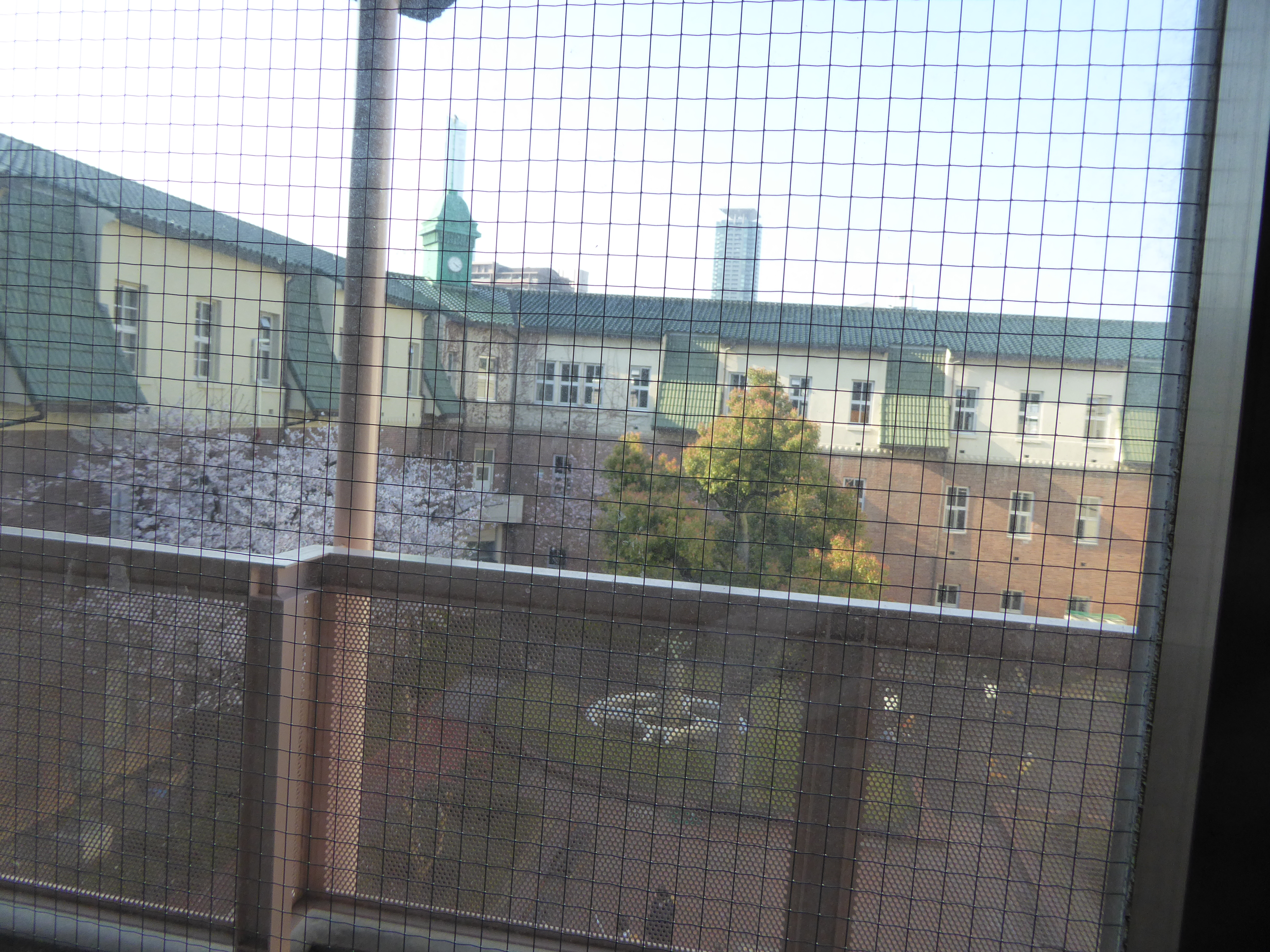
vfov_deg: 56.8
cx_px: 635
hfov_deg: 71.6
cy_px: 476
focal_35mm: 24
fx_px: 881
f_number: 3.3
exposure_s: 1/250
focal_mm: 4.3
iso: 160
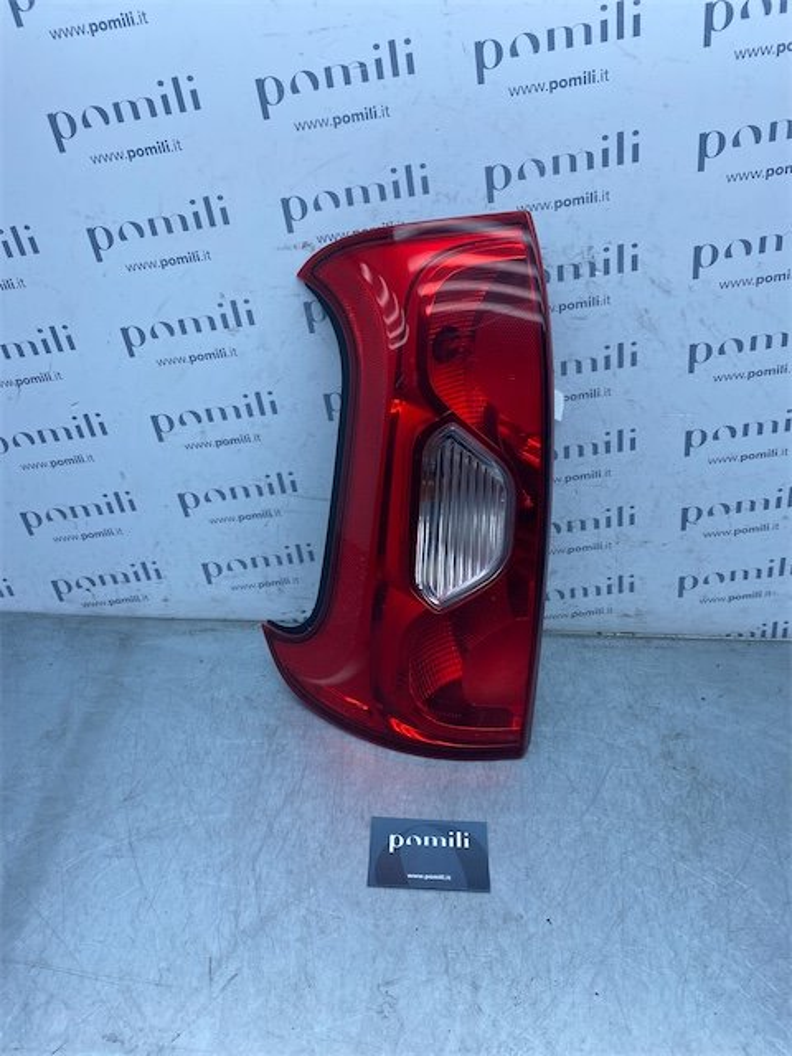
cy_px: 528
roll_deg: -2.6
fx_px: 793
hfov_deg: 53.1
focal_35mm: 26
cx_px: 396
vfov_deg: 67.3
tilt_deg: -33.7
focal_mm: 4.25
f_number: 1.8
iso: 32
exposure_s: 1/1016
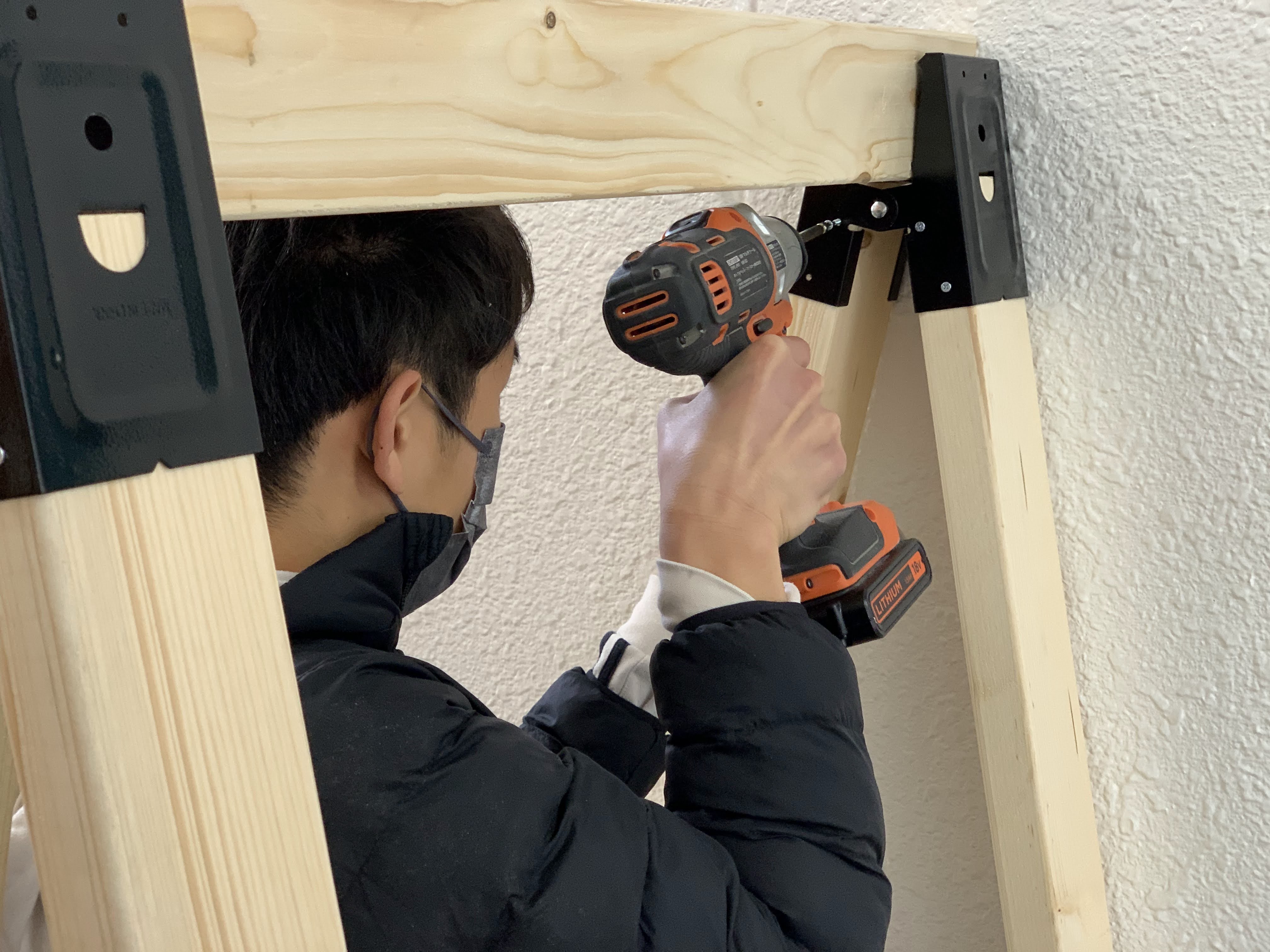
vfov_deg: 28.0
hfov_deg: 36.8
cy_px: 476
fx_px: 1908
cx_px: 635
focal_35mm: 52
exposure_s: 1/84
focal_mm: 6
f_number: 2.4
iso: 125
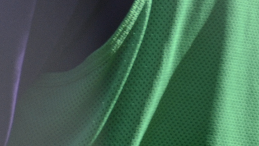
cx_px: 490
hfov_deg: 0.6
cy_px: -129
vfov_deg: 0.4
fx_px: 23318
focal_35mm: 3395
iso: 160
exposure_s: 1/500
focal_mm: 460
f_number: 5.6
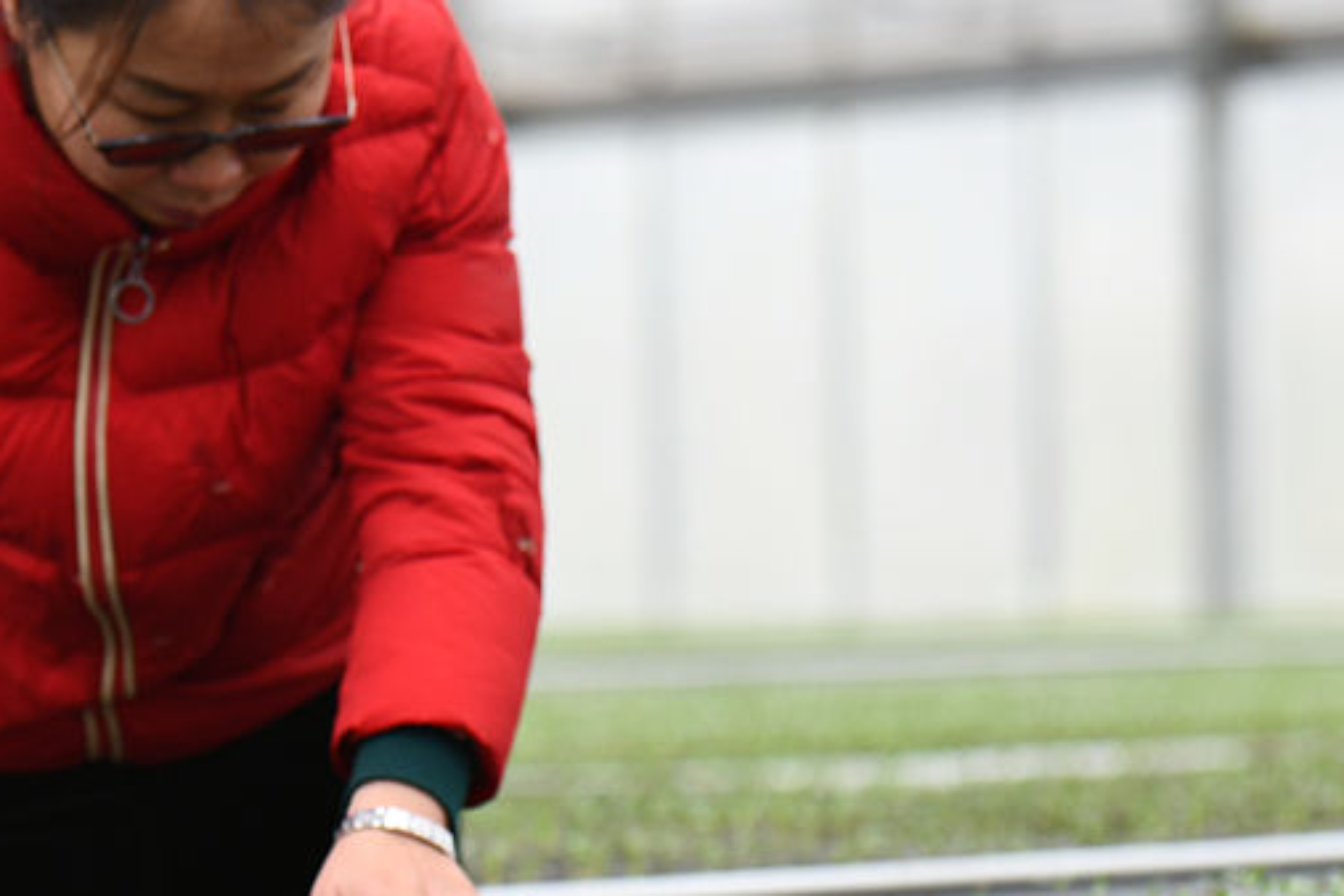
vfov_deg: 6.8
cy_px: 700
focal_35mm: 201
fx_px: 7503
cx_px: 156
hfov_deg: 10.2
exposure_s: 1/125
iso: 250
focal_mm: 85
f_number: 3.2
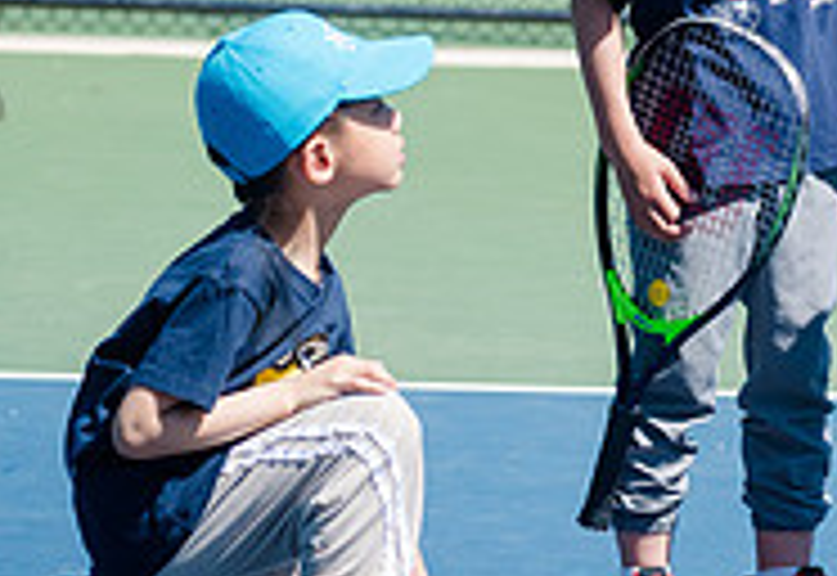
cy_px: -29
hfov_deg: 6.0
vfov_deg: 4.1
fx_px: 8031
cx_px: 761
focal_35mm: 342
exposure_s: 1/1000
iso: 200
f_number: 5
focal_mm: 100
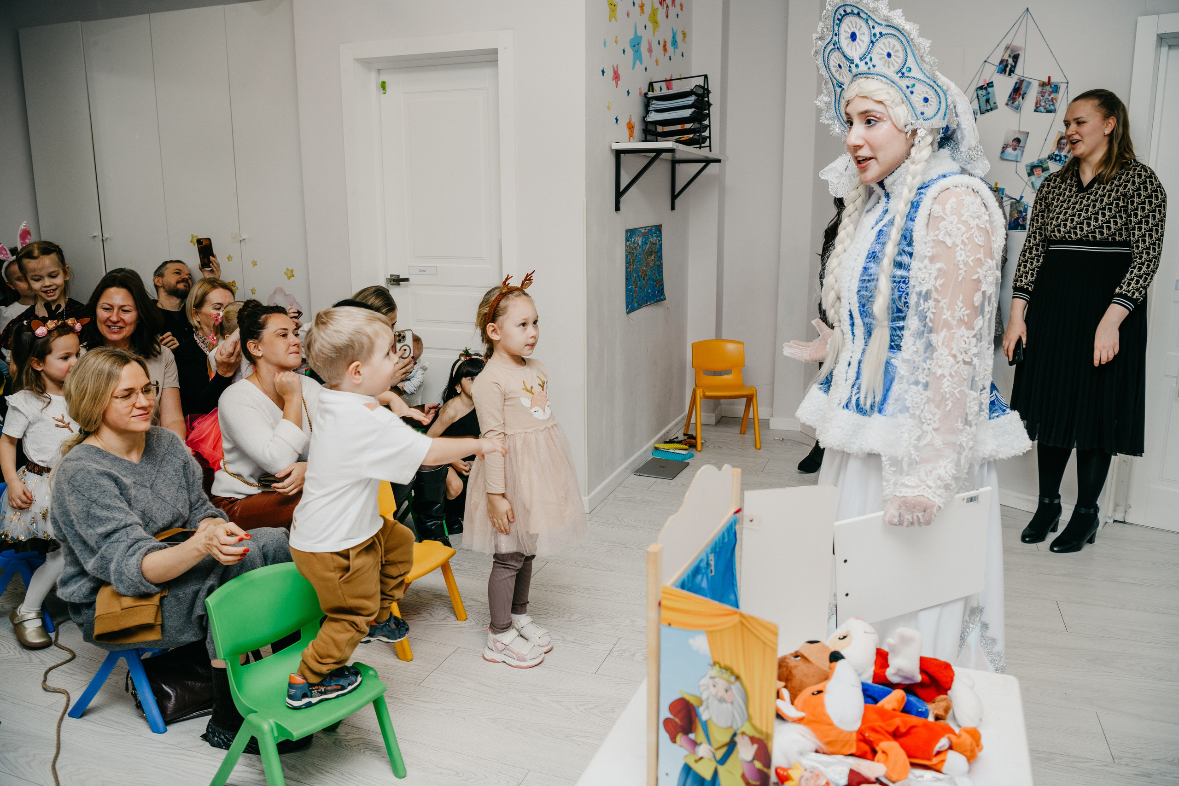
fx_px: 884
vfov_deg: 47.9
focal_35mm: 27
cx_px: 590
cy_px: 393
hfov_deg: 67.4
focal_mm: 27
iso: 250
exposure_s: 1/160
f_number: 4.5
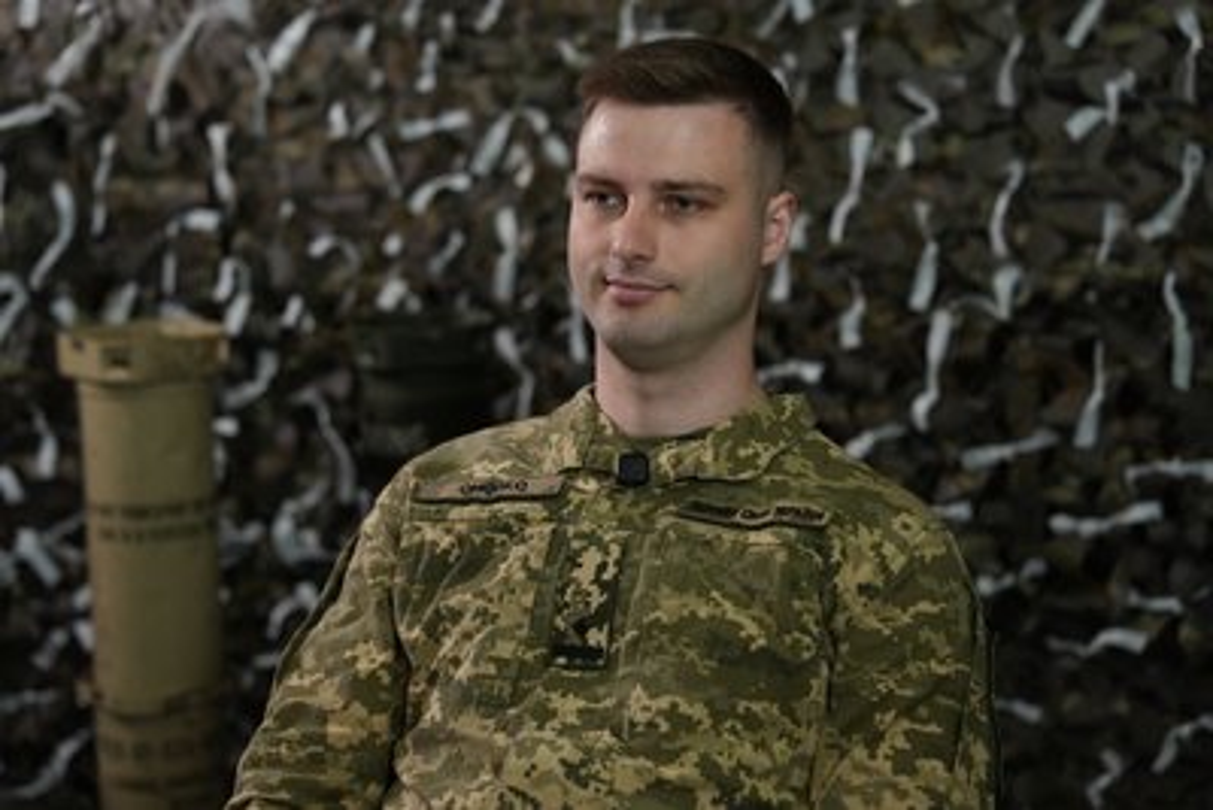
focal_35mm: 70
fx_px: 2359
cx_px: 606
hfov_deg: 28.8
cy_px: 405
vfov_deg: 19.5
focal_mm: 70
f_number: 2.8
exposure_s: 1/50
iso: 500
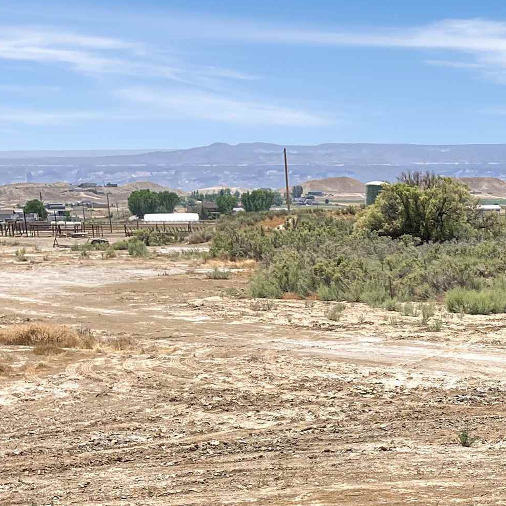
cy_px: 595
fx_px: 1290
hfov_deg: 20.9
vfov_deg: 20.8
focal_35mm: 78
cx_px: 585
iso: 32
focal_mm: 3.99
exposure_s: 1/2315
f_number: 1.8
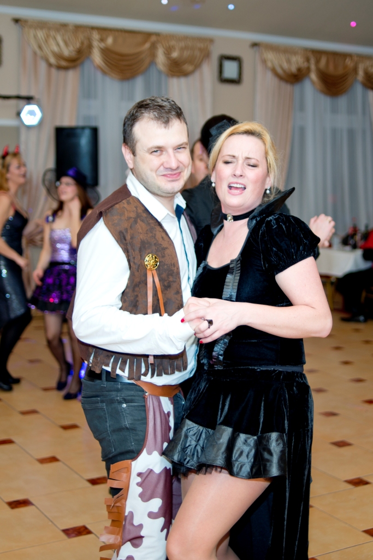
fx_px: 544
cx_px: 186
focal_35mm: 35
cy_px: 280
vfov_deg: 54.4
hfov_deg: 37.9
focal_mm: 35
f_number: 2
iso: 320
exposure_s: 1/320
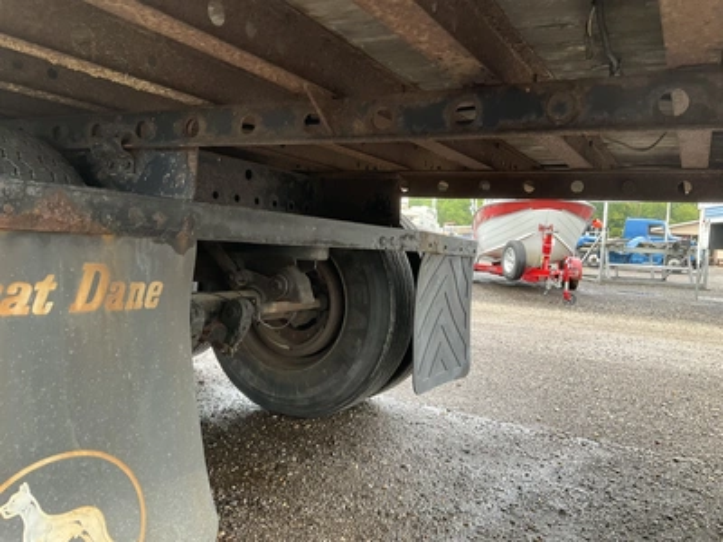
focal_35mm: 29
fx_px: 606
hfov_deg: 61.7
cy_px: 271
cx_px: 362
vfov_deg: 48.2
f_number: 1.8
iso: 40
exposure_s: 1/122
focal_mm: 3
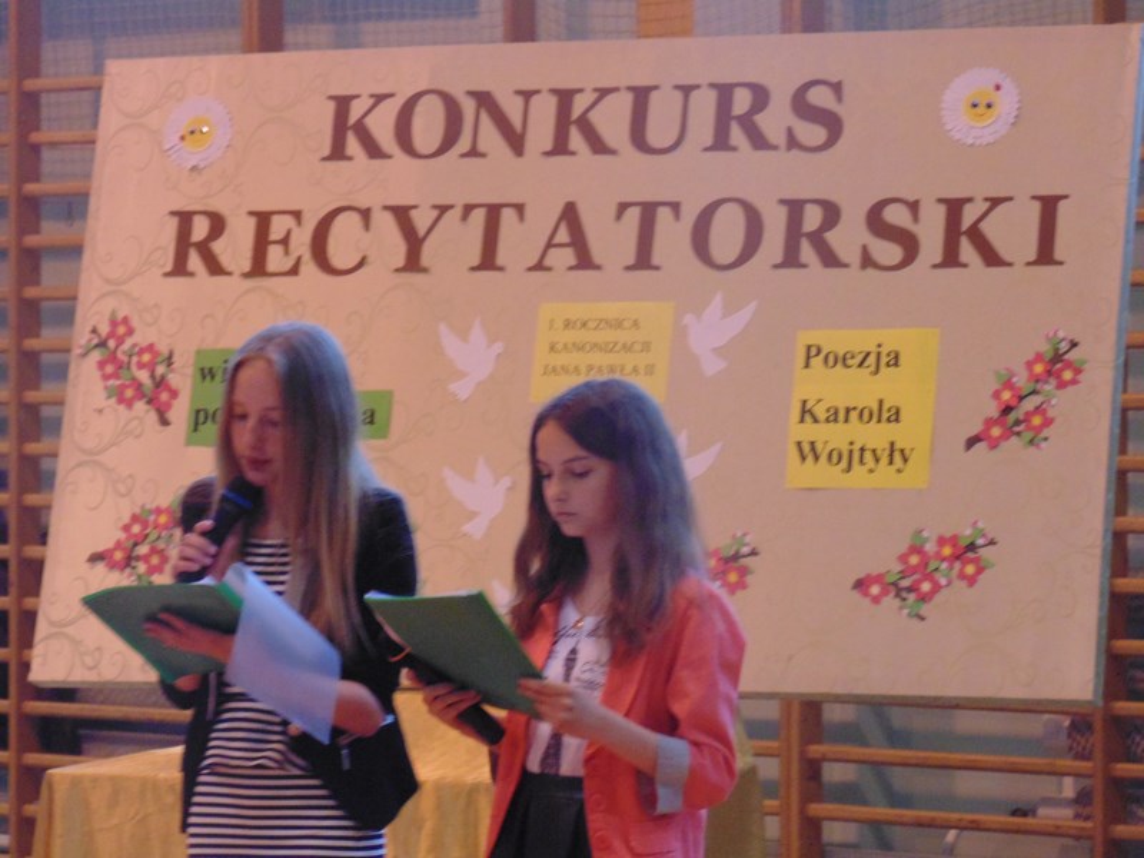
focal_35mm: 155
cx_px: 572
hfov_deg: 12.7
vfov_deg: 9.6
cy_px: 429
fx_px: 5122
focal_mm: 27.8
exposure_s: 1/20
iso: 400
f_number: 5.2
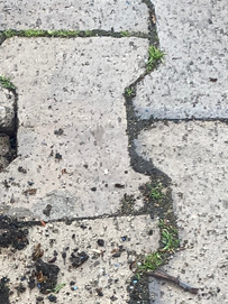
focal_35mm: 115
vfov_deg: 16.1
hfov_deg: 12.5
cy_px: 411
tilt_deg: -60.1
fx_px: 1011
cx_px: -52
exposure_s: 1/463
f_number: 1.8
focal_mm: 4.25
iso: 32
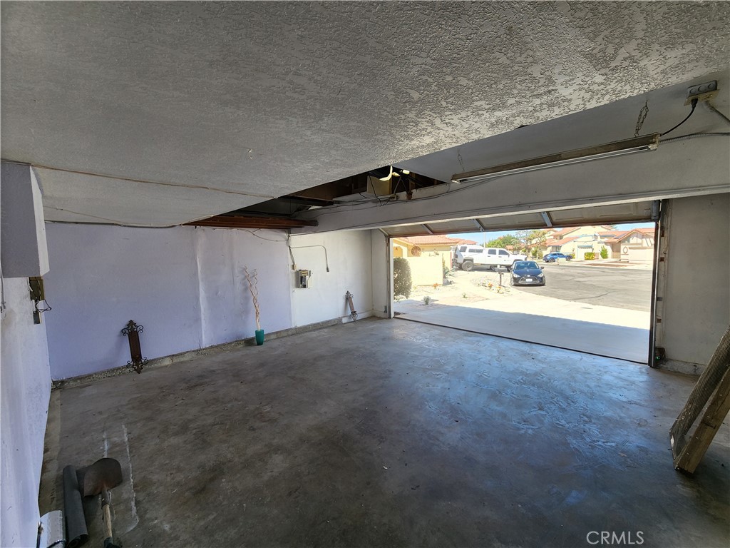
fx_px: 274
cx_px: 365
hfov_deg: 106.2
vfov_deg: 89.9
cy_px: 274
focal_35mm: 13
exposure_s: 1/224
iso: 50
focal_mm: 2.2
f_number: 2.2
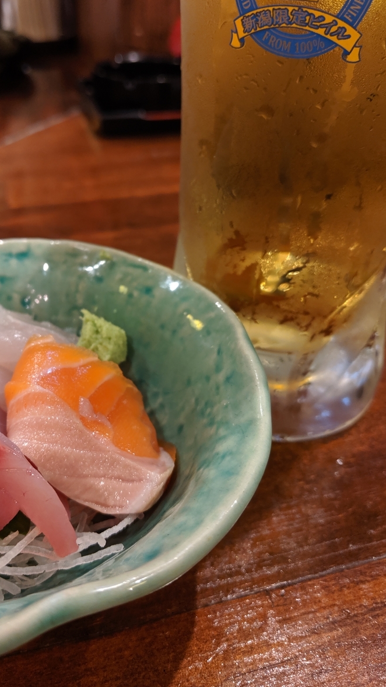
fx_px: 546
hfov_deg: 38.6
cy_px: 340
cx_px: 137
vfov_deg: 64.3
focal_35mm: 30
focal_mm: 4.44
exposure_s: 1/40
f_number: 1.8
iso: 275
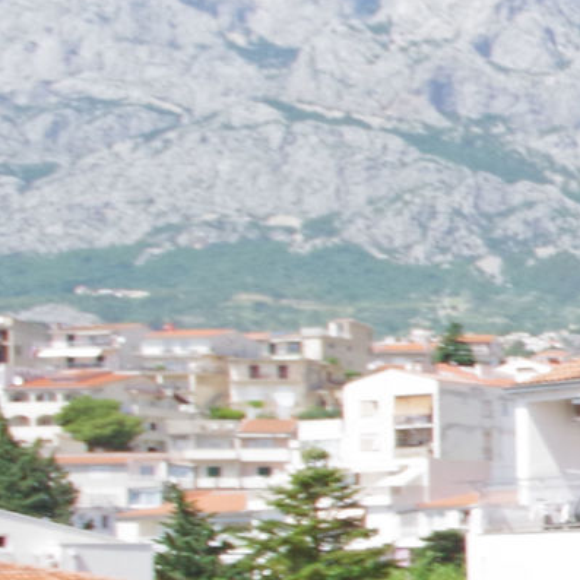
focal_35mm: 90
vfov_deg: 19.0
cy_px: 518
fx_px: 1706
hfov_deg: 12.4
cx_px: 1588
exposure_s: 1/180
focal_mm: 10
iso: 400
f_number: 10
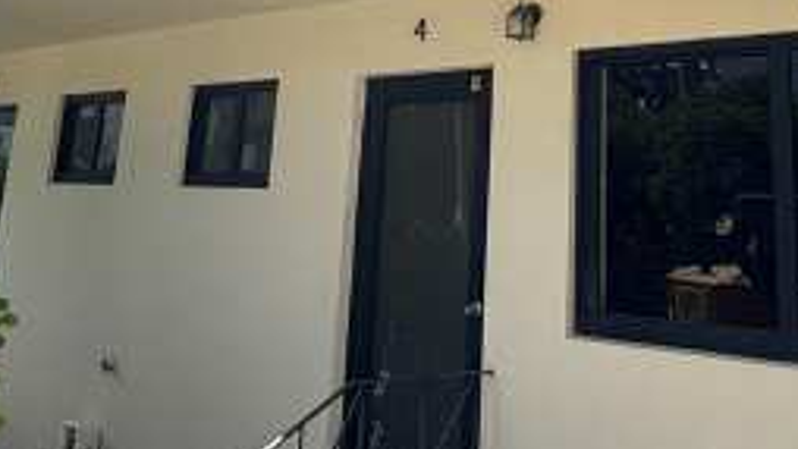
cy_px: -44
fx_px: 1016
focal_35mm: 48
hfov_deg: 42.9
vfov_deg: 23.4
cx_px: 415
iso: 40
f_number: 2.2
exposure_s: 1/921
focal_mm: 2.22
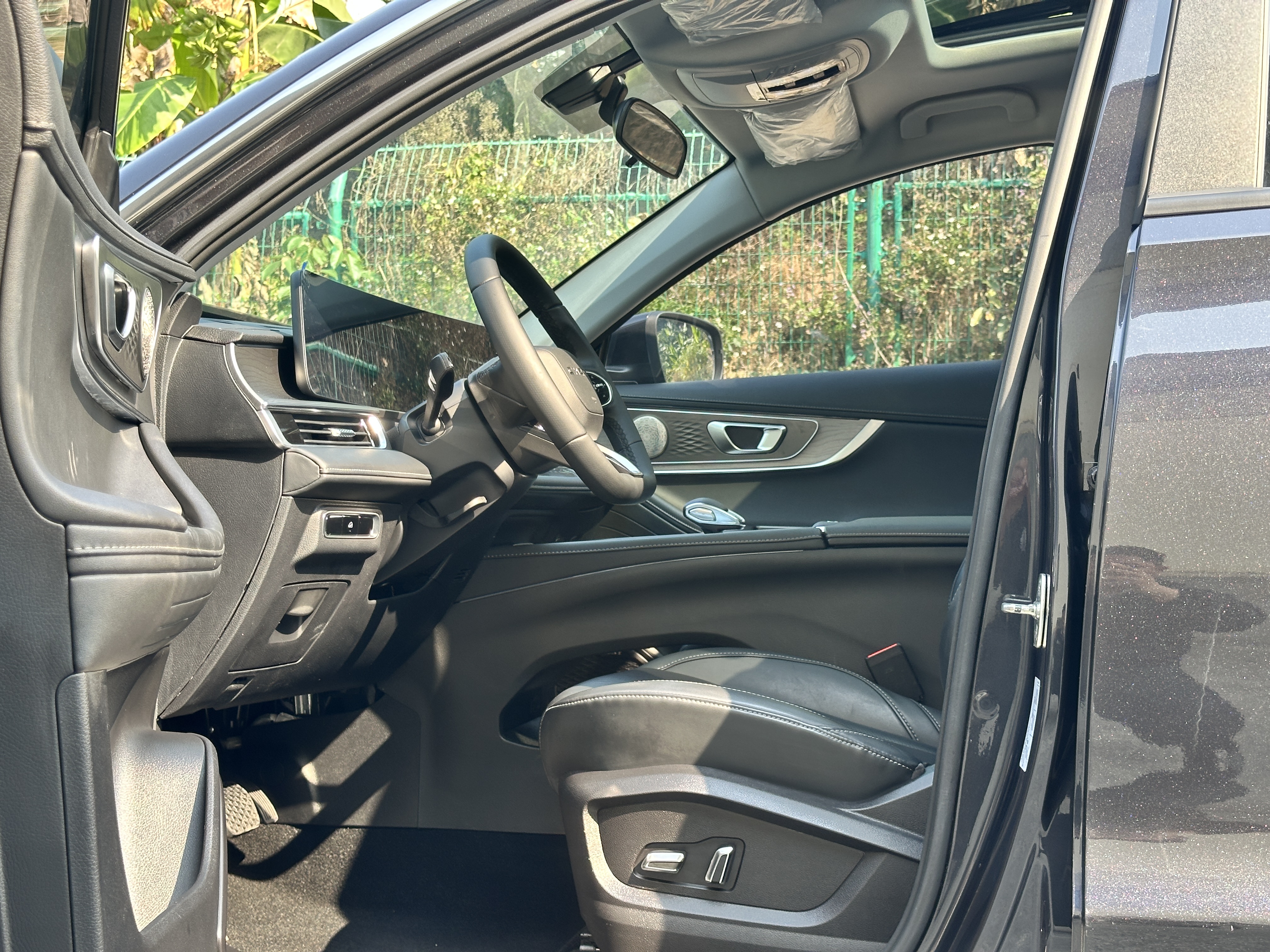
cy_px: 476
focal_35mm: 48
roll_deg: -0.7
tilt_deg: +0.4
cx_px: 635
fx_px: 1761
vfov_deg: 30.3
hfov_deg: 39.7
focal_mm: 6.86
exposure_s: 1/244
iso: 64
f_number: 1.78
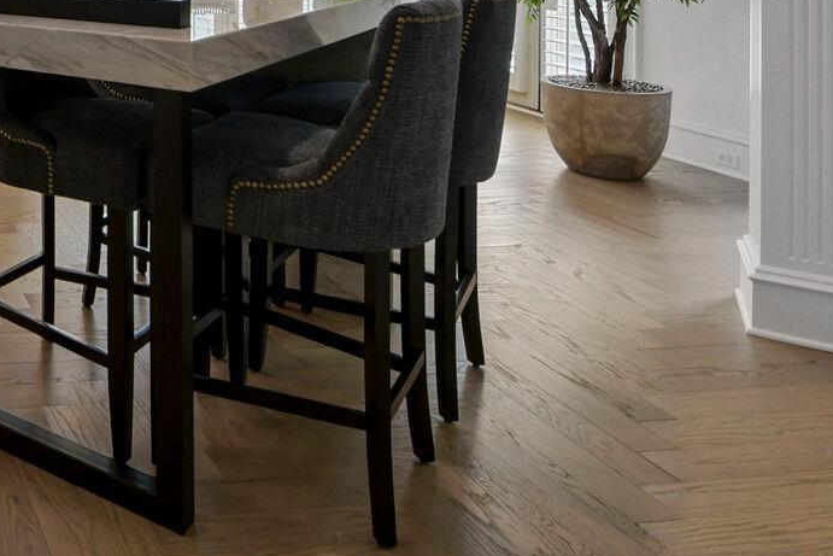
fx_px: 810
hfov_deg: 42.5
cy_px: -93
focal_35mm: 35
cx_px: -88
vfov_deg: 32.1
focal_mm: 14
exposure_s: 1/13
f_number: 8
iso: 200
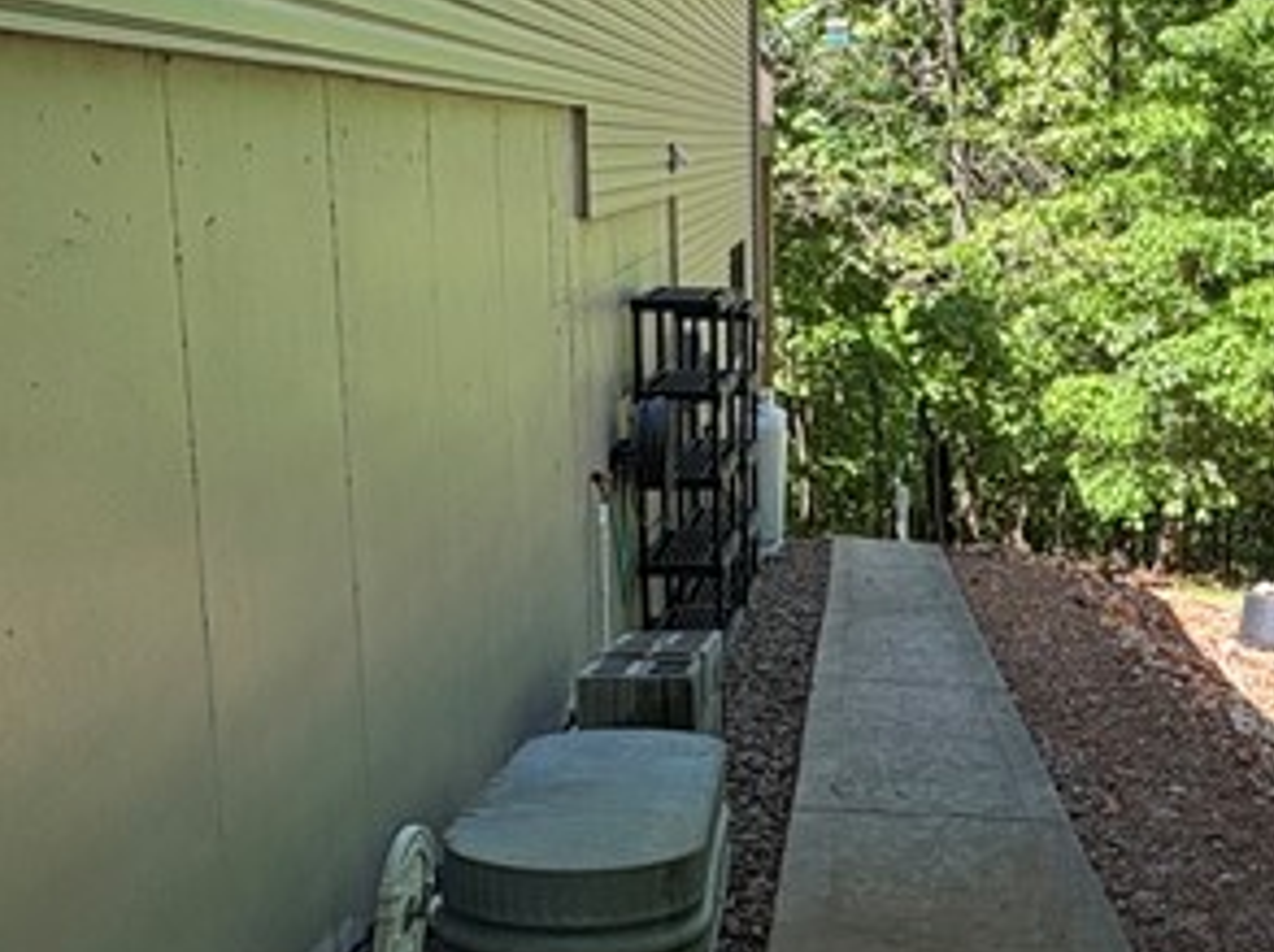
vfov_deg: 29.6
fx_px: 1801
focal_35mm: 49
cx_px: 965
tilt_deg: -11.5
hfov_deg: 37.9
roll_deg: -0.5
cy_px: 522
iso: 64
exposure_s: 1/390
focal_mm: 2.22
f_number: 2.2
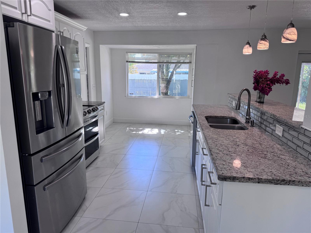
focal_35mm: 24
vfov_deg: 56.8
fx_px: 216
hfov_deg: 71.6
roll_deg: -0.8
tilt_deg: -12.5
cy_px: 116
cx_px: 156
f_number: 1.78
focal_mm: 6.76
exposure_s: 1/170
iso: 64
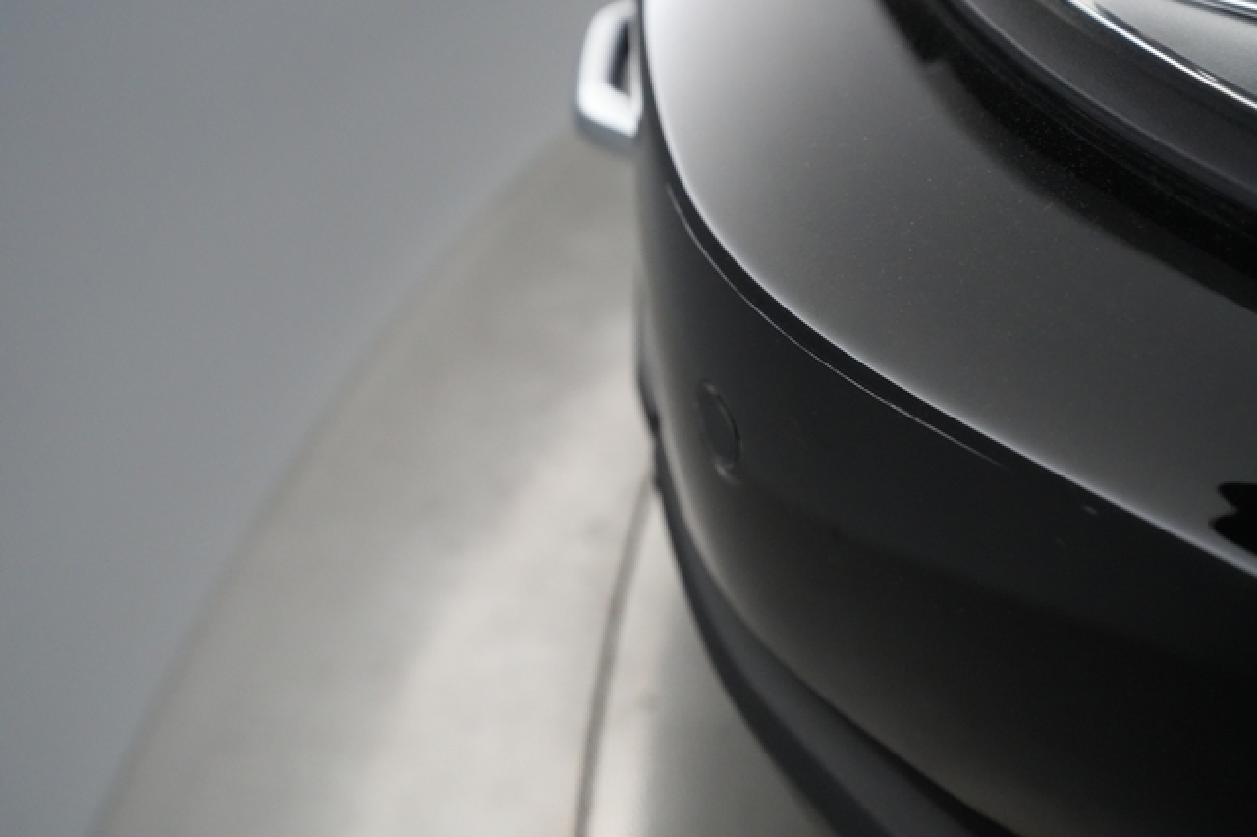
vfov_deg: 46.4
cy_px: 418
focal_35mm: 28
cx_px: 628
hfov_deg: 65.5
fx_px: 977
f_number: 5
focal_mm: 28
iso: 10000
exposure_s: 1/200
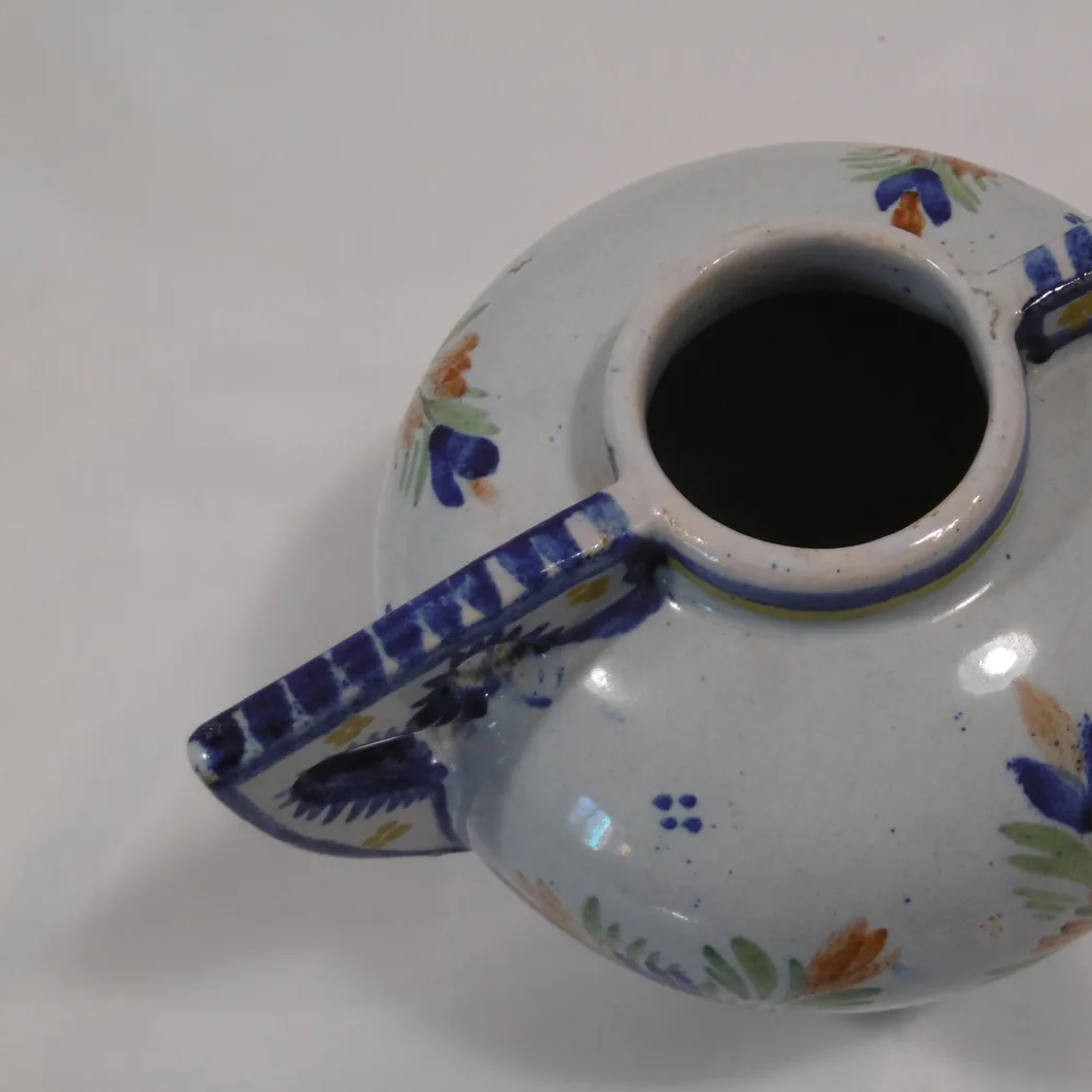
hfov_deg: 25.1
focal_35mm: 68
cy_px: 550
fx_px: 2427
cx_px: 816
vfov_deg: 25.4
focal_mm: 9.2
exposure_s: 1/30
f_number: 4
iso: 100
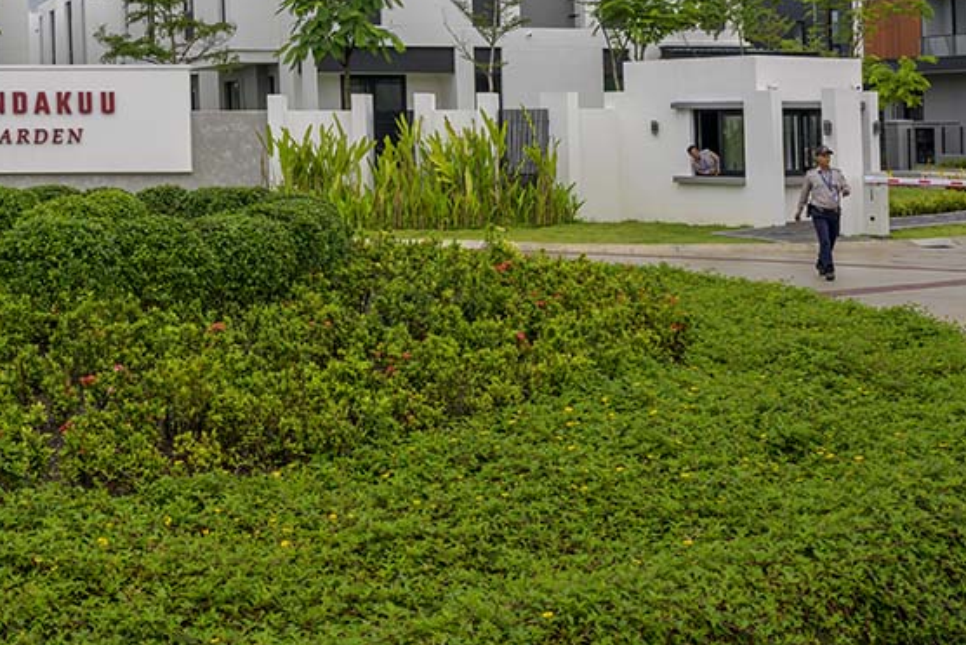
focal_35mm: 58
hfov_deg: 34.1
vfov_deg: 23.2
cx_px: 281
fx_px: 1553
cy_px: 148
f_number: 9
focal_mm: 33.5
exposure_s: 1/320
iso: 280
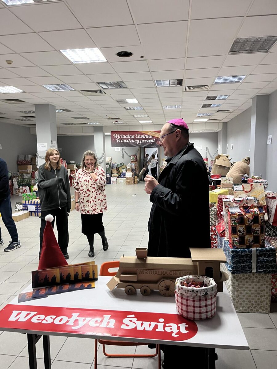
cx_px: 138
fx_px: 277
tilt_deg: -4.7
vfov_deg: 67.3
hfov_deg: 53.1
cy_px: 184
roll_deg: +0.3
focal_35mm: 26
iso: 160
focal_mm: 5.1
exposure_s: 1/50
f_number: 1.6
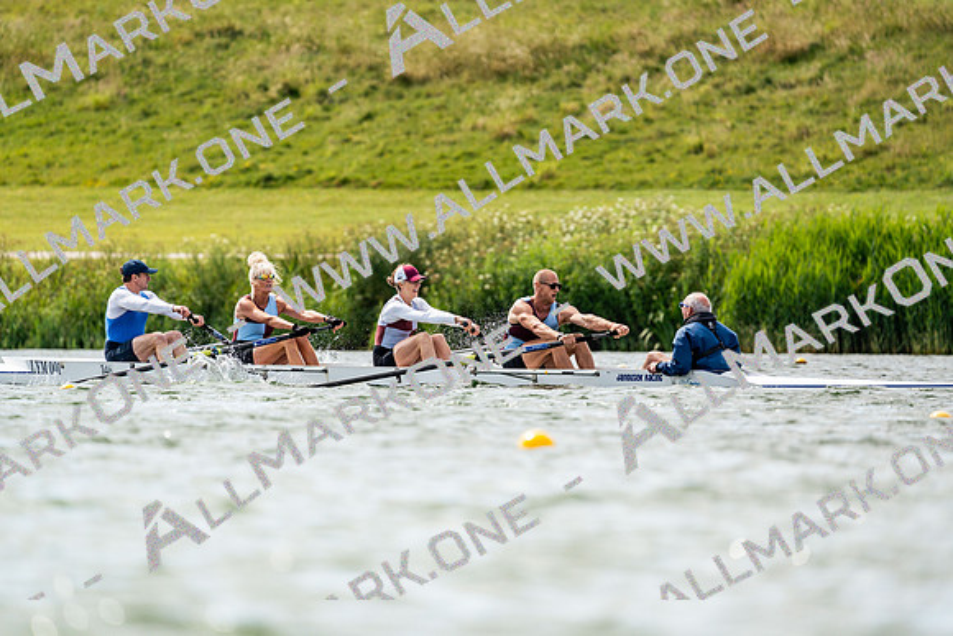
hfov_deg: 4.0
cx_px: 476
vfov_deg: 2.7
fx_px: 13556
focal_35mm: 512
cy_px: 318
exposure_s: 1/2000
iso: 400
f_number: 6.3
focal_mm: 512
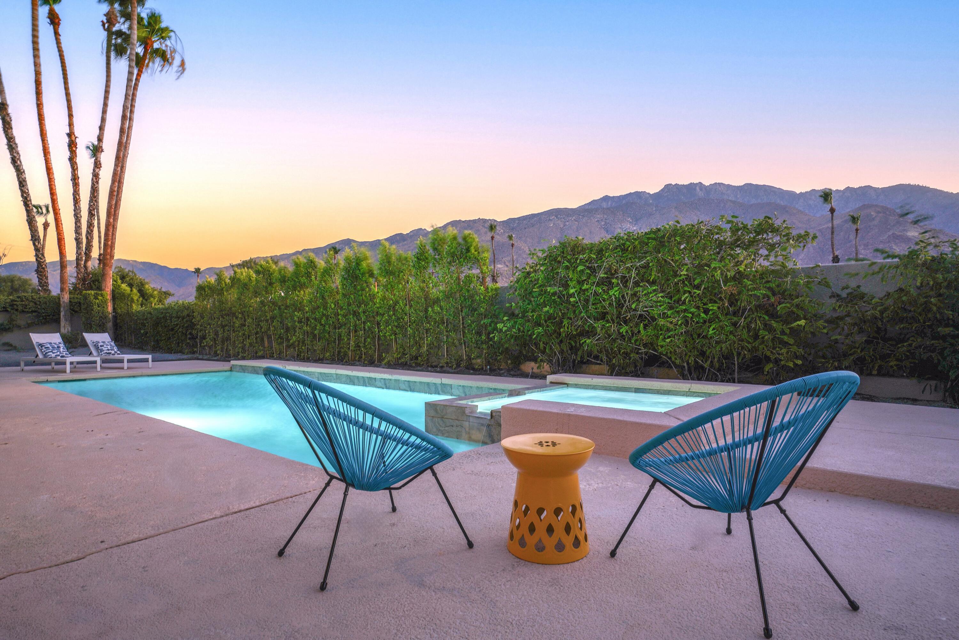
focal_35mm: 20
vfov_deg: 61.9
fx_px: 533
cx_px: 480
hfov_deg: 84.0
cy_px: 320
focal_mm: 20
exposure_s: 1.3
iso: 125
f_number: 11
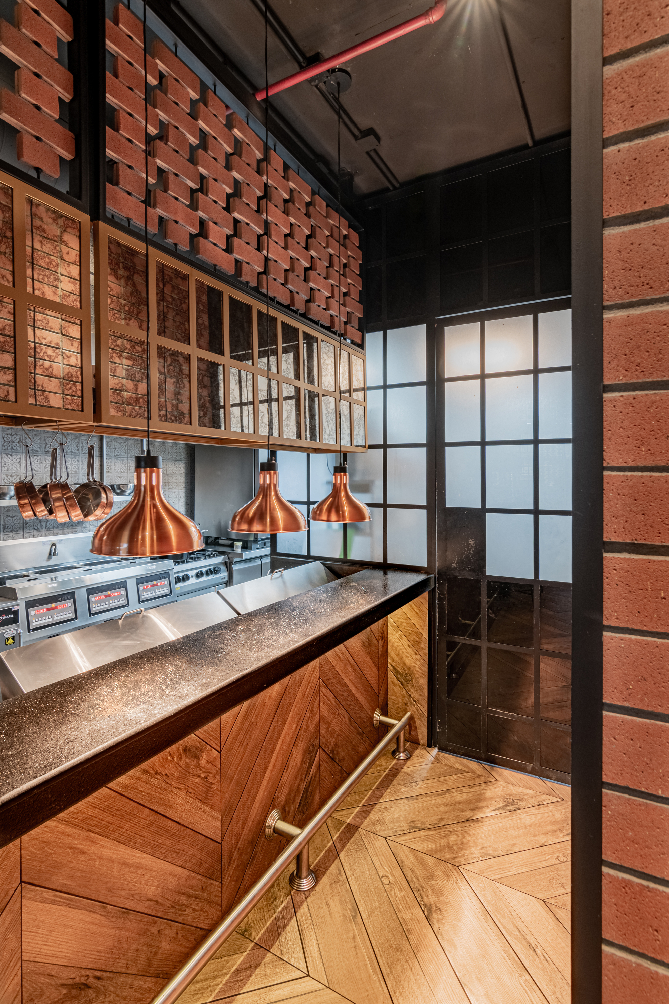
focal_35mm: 16
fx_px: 460
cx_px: 334
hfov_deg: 72.1
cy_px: 502
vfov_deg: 95.0
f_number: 8
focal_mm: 11
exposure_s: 1/8
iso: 250
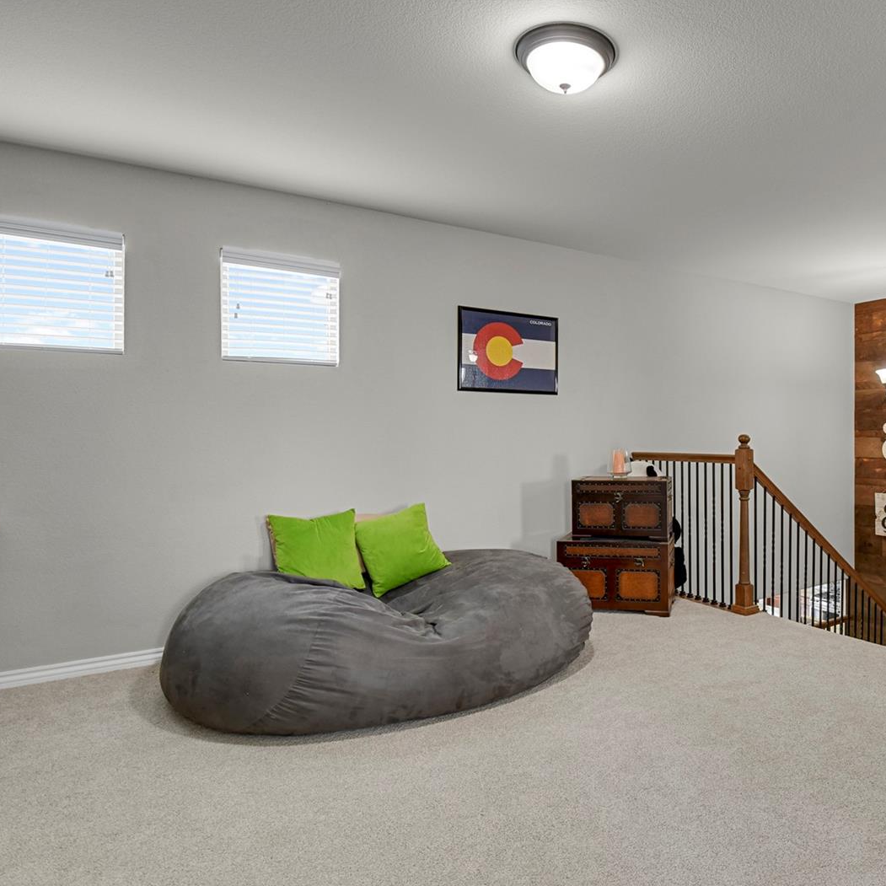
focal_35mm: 22
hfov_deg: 67.3
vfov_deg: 69.6
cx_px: 607
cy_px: 445
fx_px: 637
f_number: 8
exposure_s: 1/20
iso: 12800
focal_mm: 17
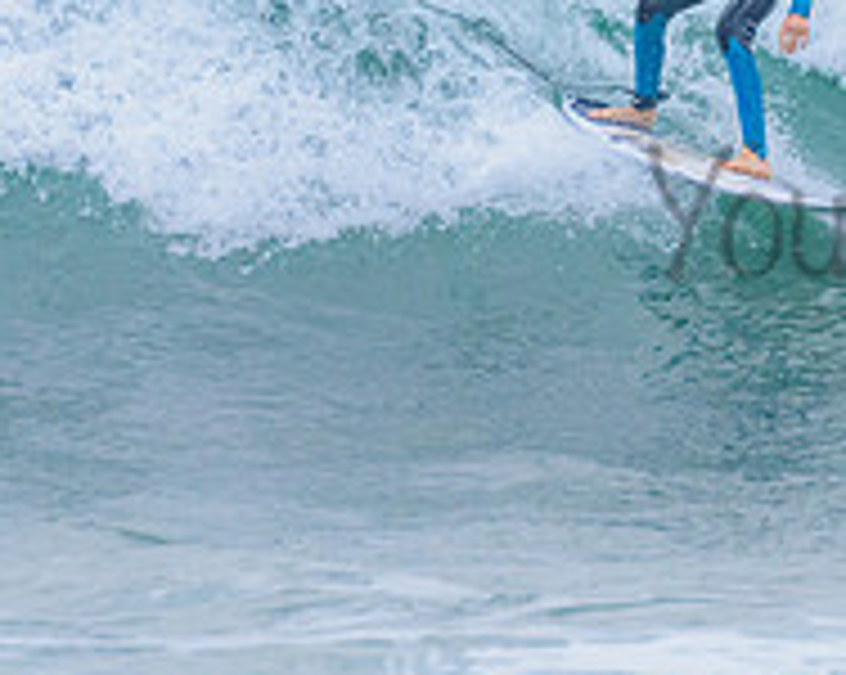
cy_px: -22
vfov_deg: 0.9
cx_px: 819
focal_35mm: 1773
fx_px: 44347
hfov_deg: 1.1
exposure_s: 1/2000
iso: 1800
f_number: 5.6
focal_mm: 500
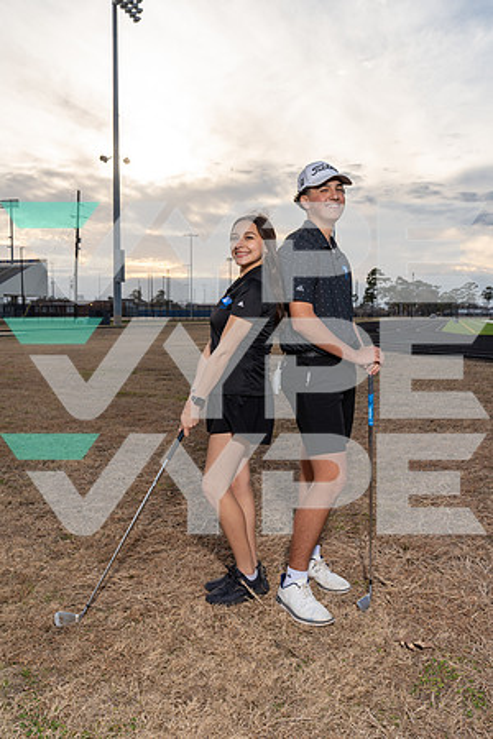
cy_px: 370
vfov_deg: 58.7
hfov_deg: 41.1
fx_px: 657
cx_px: 246
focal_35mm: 32
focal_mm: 32
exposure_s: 1/250
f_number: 8
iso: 160
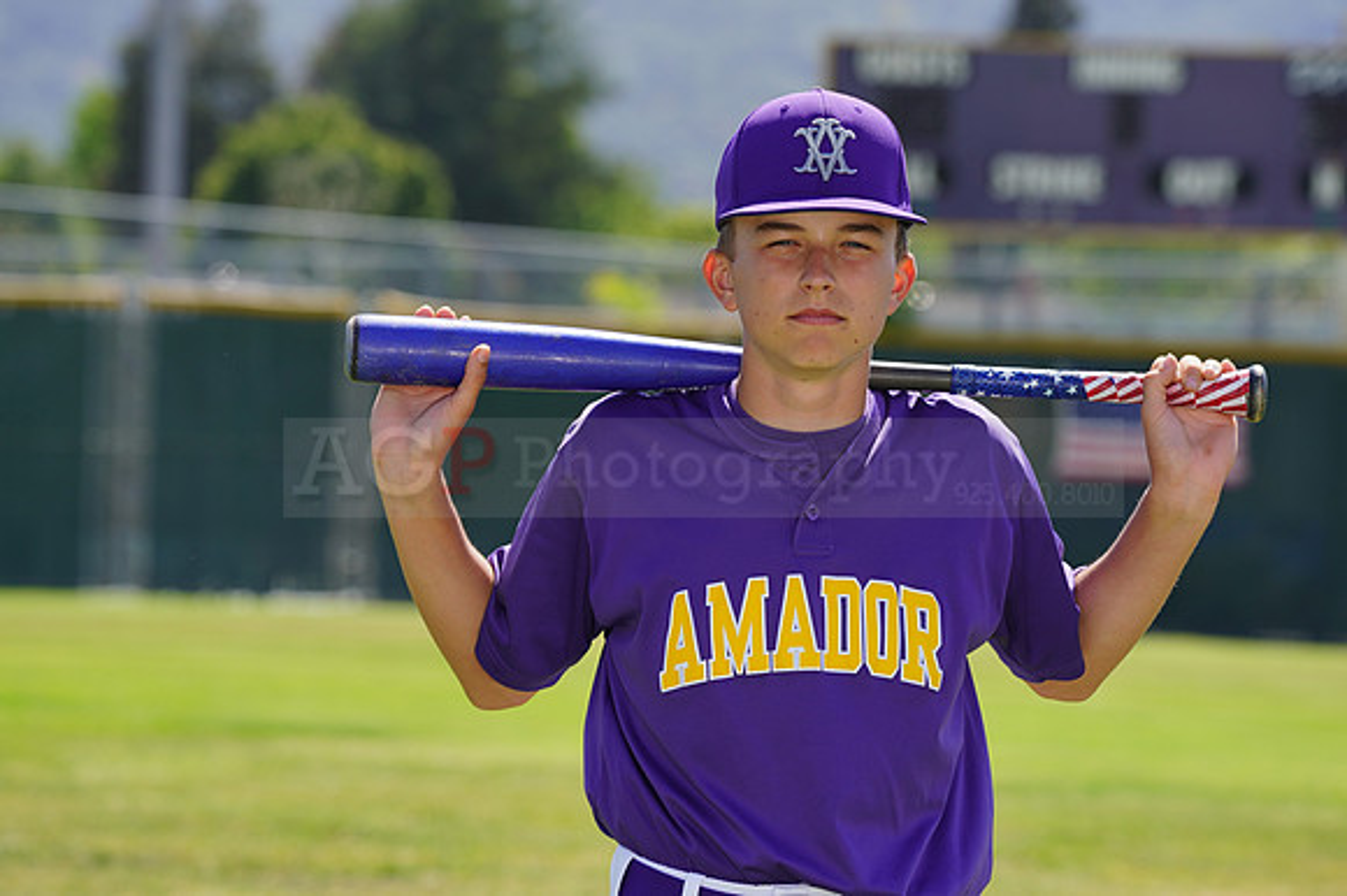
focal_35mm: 218
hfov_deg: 9.4
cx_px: 674
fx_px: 8152
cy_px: 448
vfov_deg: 6.3
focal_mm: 218
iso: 100
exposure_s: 1/250
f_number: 8
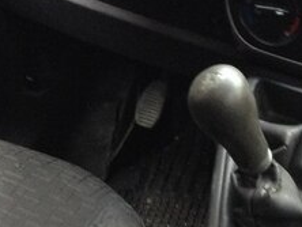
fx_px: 856
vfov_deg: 14.5
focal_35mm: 98
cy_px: -65
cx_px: 137
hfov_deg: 20.0
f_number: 2.4
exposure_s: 1/20
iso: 200
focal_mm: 4.12
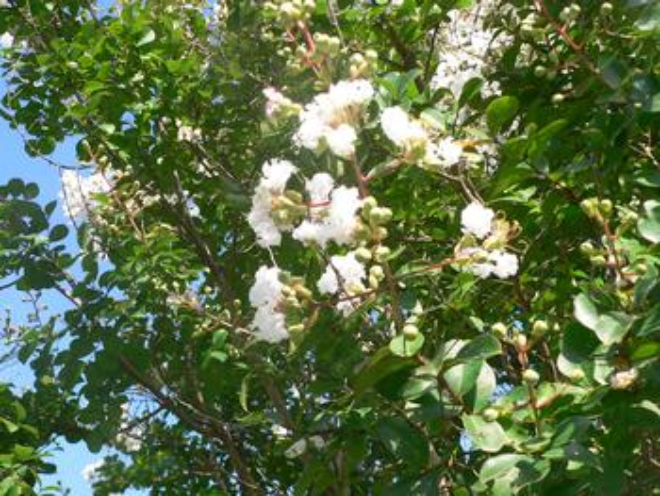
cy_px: 248
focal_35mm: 50
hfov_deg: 38.2
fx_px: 954
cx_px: 330
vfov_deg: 29.1
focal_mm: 8.4
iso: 80
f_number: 4
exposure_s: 1/200
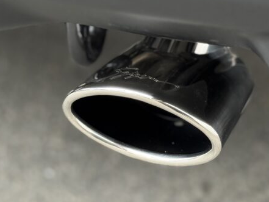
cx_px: 140
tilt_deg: -29.2
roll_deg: -1.5
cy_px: 90
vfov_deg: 17.0
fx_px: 676
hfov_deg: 22.5
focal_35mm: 87
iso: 200
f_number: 1.78
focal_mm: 6.76
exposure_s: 1/165
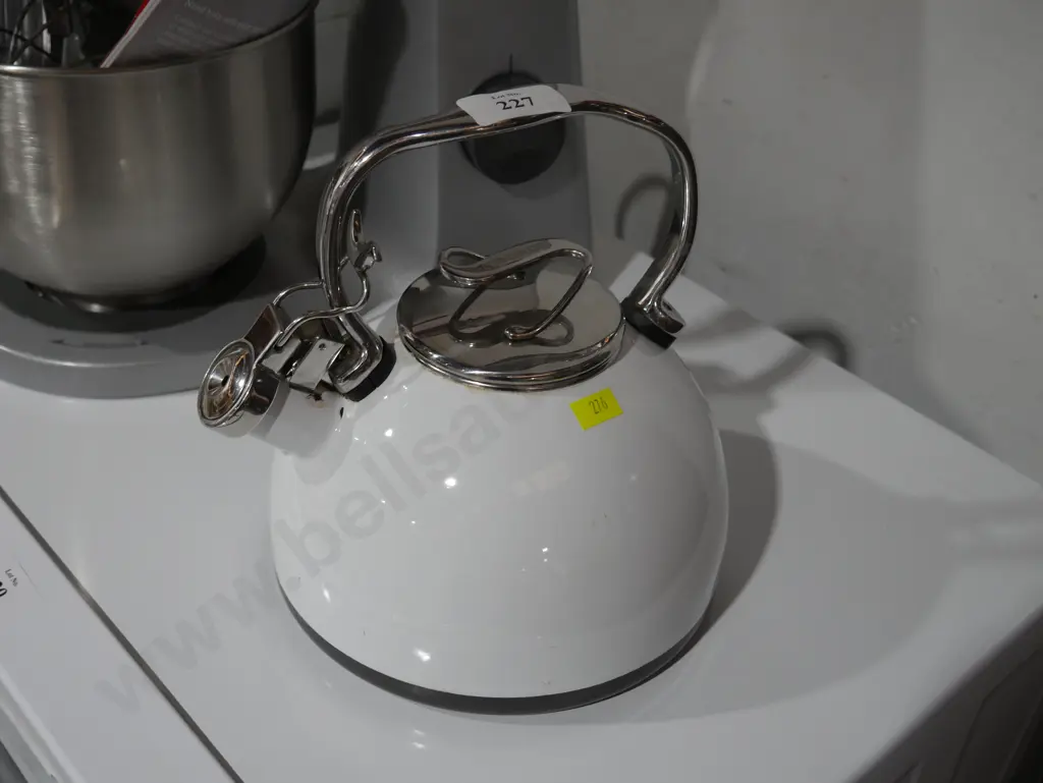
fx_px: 1266
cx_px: 522
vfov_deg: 34.4
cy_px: 392
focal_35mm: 42
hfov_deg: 44.8
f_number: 4.6
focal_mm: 21
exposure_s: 1/60
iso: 320
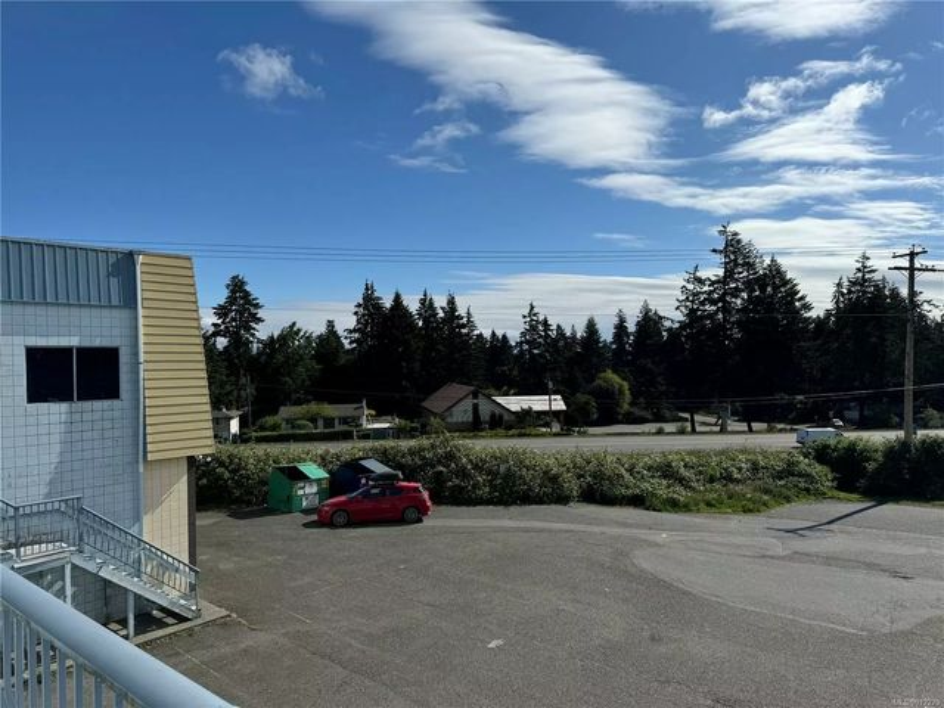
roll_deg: +2.0
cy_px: 354
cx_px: 472
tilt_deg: +0.7
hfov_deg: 71.6
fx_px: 654
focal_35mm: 24
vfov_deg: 56.8
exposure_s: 1/10417
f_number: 1.78
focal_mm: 6.76
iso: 80
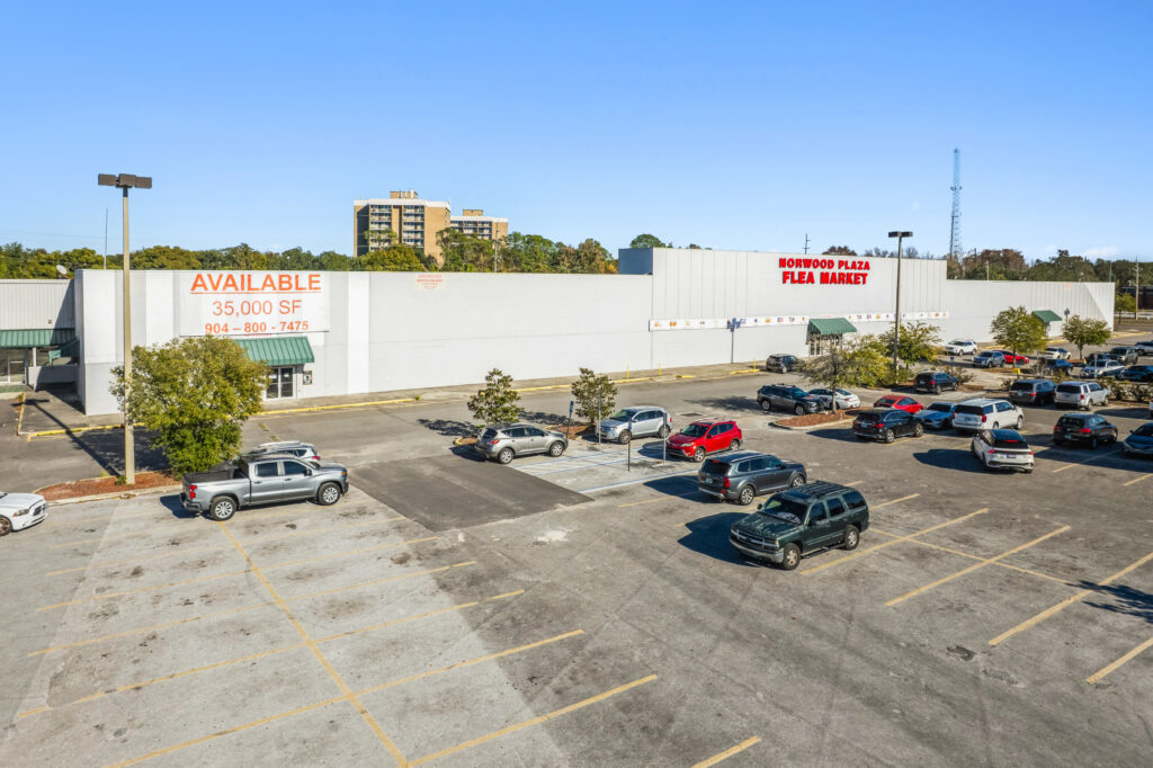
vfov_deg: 57.2
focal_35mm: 22
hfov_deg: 78.6
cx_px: 576
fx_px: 704
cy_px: 384
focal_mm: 8.4
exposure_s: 1/730
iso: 100
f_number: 2.8
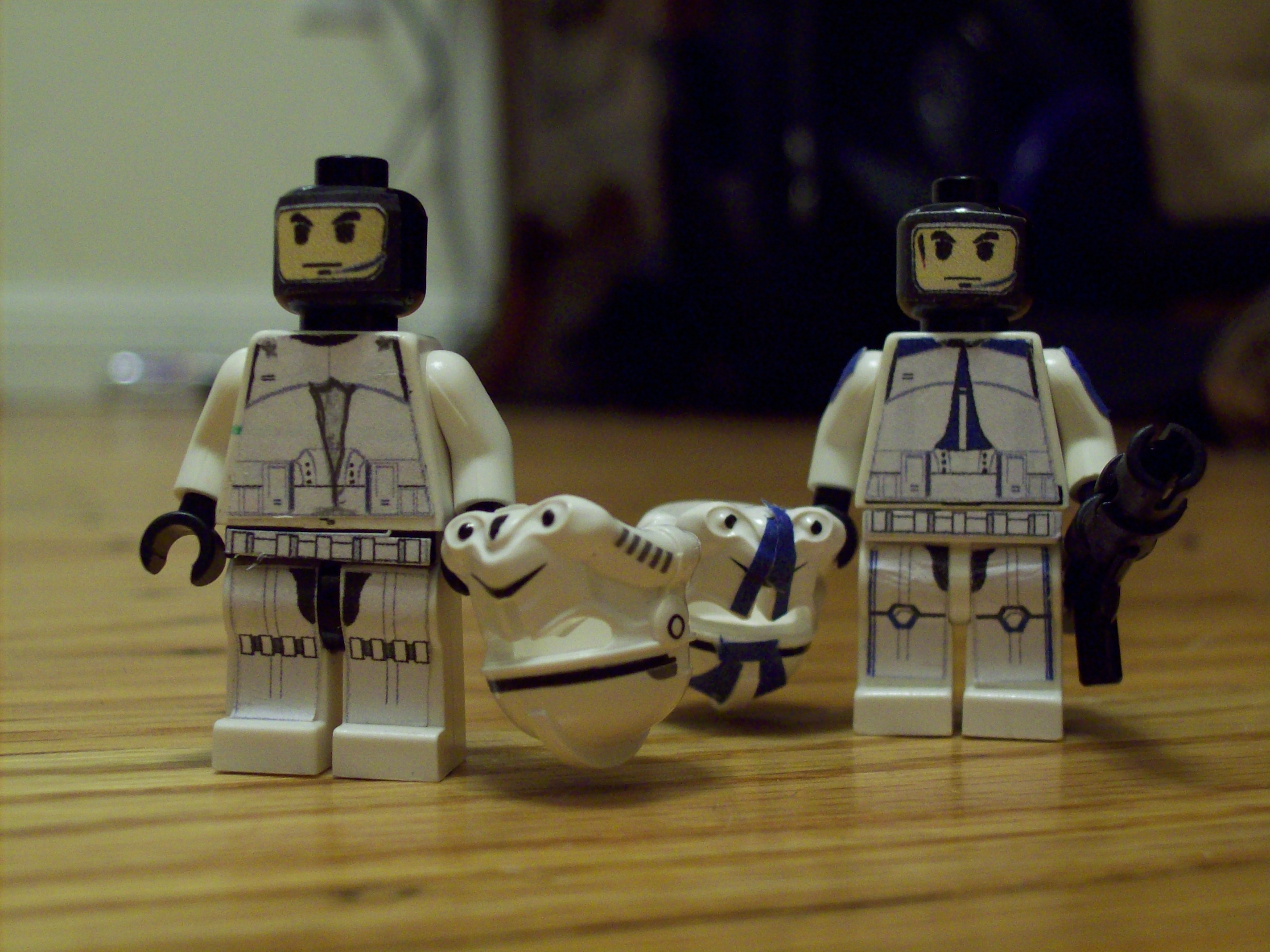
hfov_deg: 34.4
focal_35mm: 56
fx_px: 2054
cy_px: 476
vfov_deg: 26.1
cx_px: 635
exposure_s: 1/8
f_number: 3.4
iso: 200
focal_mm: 9.4
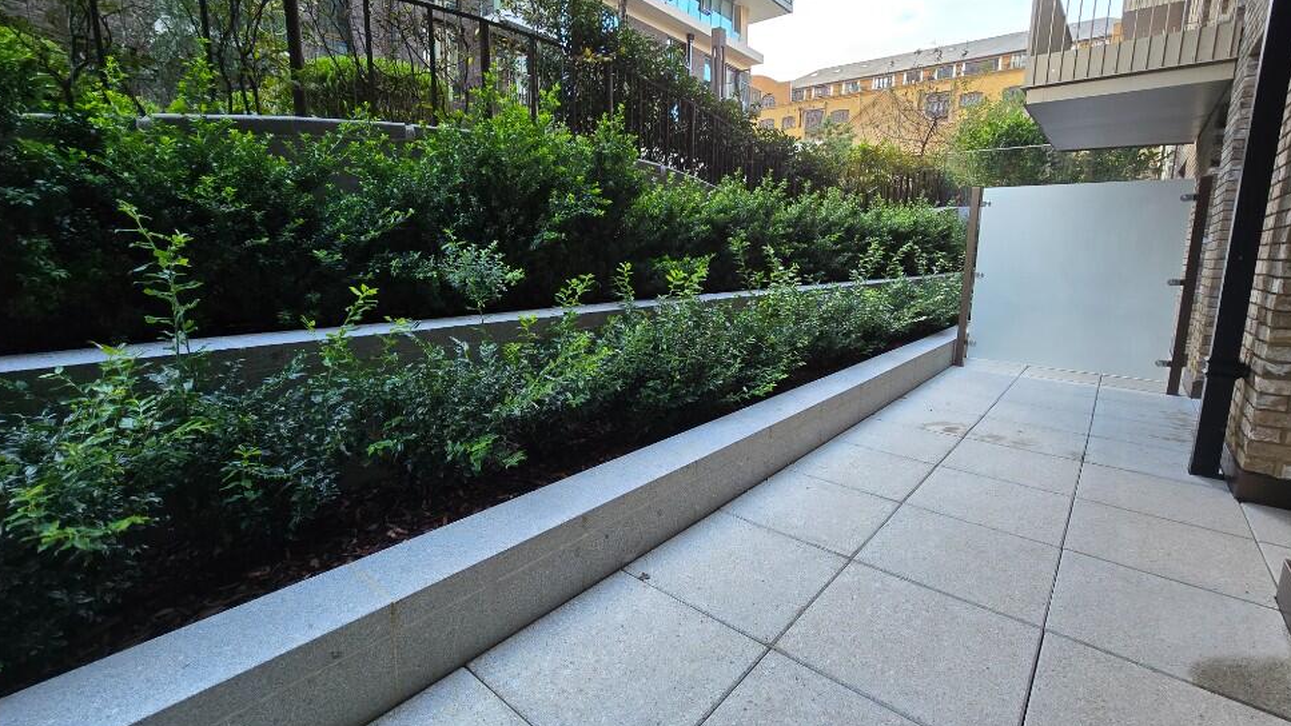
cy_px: 336
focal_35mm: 15
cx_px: 668
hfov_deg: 103.0
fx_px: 513
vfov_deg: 70.4
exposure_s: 1/50
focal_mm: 2.2
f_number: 2.2
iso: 80
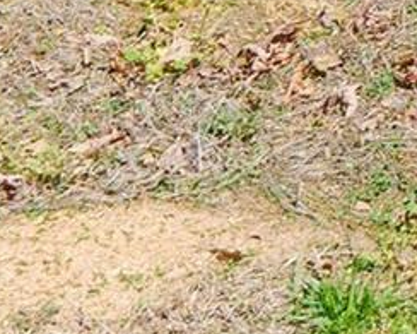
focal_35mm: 130
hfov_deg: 10.4
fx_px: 1603
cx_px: 1266
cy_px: -552
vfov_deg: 9.9
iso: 800
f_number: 11
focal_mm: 11
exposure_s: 1/800
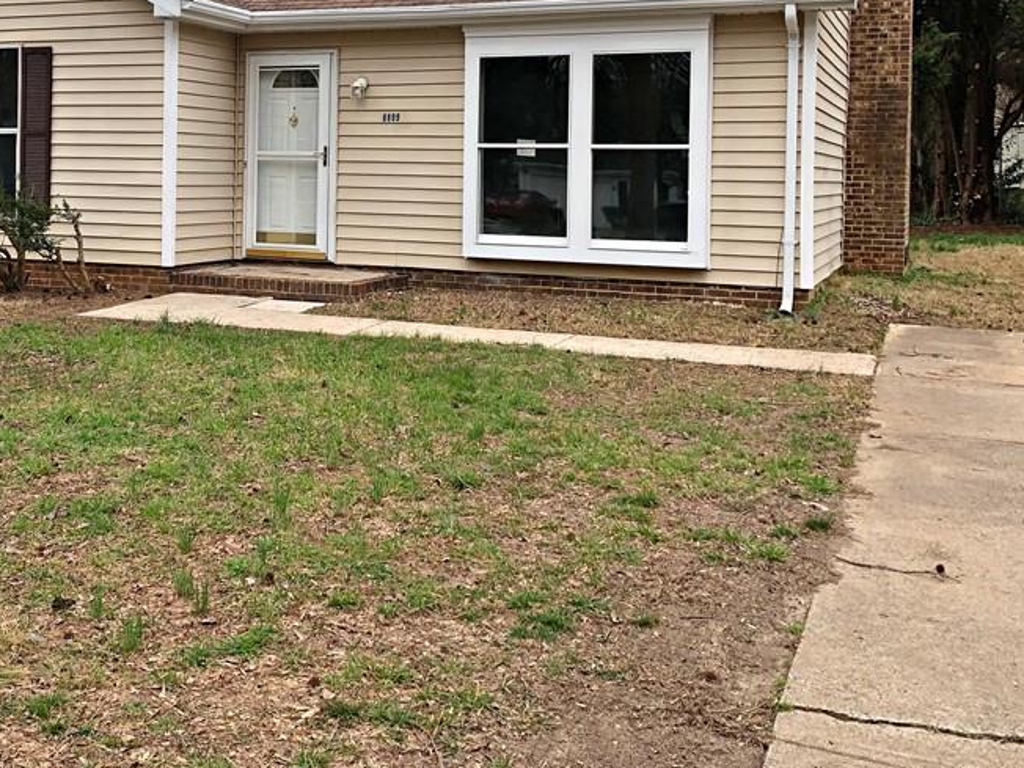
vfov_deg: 32.2
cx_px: 324
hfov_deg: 42.2
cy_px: 188
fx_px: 1302
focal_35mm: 44
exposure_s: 1/762
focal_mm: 3.99
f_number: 1.8
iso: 20
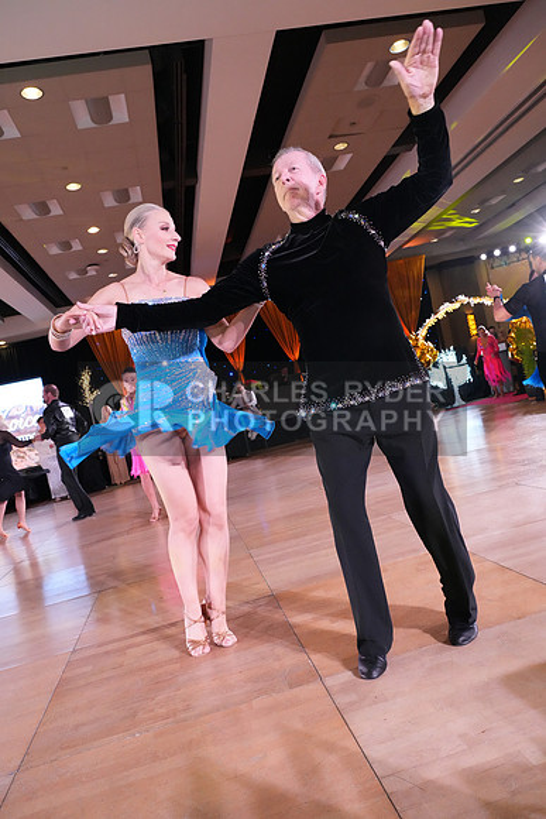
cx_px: 273
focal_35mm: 25
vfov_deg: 71.5
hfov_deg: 51.3
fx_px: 568
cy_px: 410
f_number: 7.1
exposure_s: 1/250
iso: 8000
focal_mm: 25
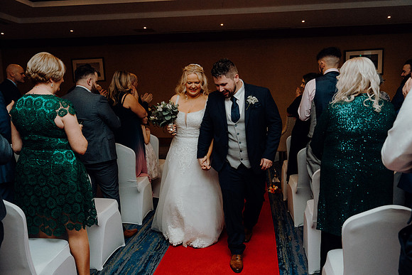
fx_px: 355
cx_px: 206
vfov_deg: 42.3
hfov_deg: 60.3
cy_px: 138
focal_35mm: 31
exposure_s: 1/160
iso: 2500
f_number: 3.5
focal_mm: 31
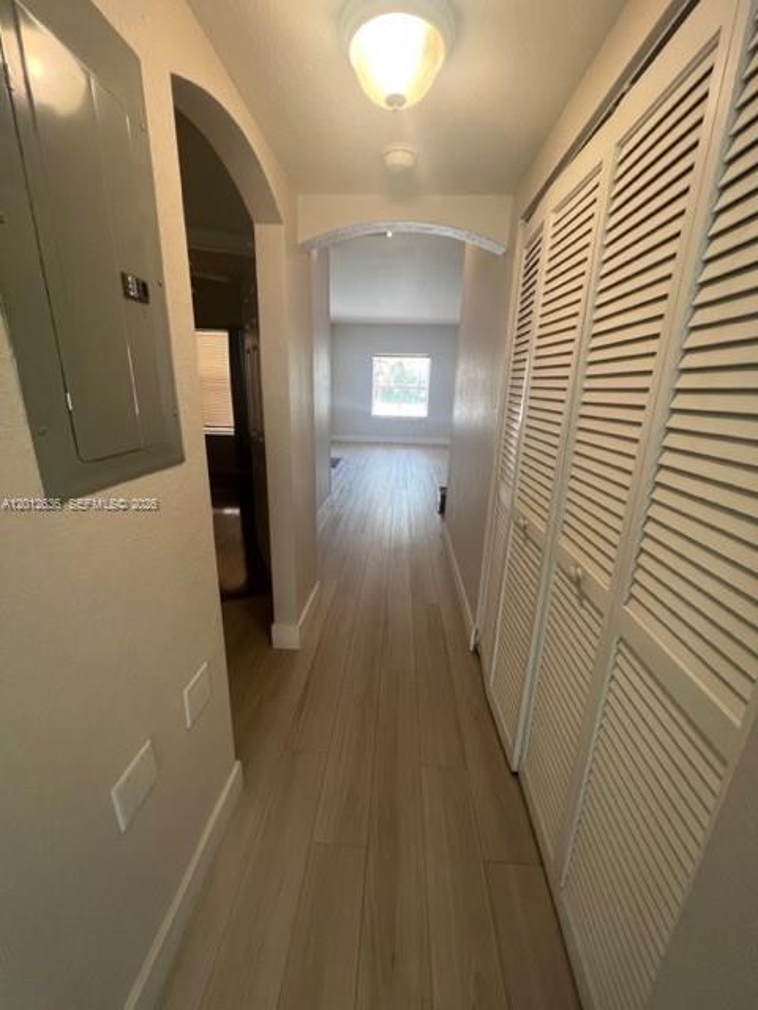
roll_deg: -1.7
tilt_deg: -15.9
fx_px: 380
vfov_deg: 106.2
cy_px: 505
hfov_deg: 89.9
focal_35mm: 13
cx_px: 379
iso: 250
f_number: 1.8
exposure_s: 1/120
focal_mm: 1.57
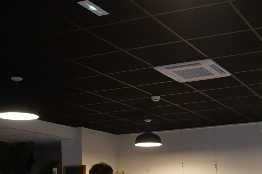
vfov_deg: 20.0
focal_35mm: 65
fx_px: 473
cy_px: 188
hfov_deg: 30.5
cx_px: 194
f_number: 4
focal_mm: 30
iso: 2500
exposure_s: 1/160
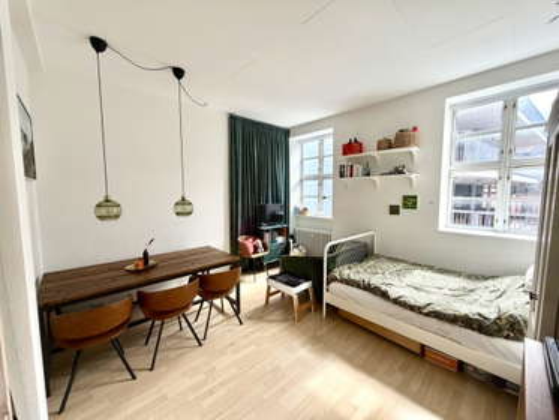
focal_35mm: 14
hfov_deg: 102.0
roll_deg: +0.5
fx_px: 226
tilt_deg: -4.0
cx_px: 280
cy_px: 210
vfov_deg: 85.7
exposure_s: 1/121
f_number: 2.2
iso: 100
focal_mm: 2.22
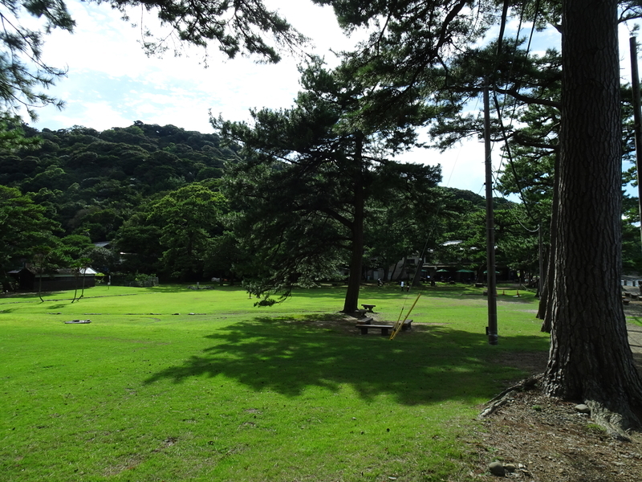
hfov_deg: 71.6
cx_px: 321
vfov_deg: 56.8
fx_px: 445
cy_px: 241
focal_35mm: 24
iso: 80
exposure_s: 1/800
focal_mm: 4.1
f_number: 3.5
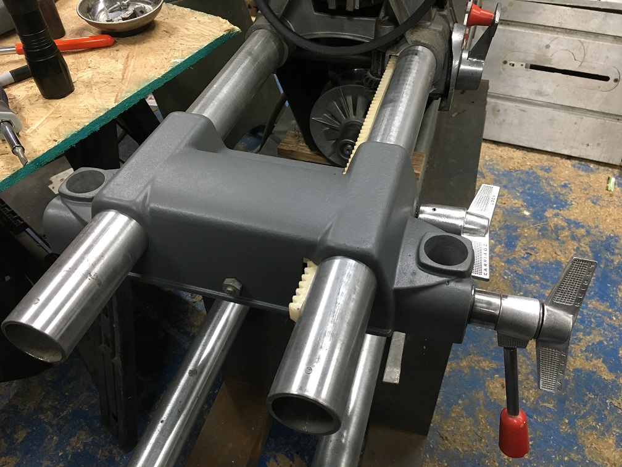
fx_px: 521
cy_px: 234
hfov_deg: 61.7
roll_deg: +2.0
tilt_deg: -43.6
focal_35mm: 29
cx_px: 311
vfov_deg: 48.2
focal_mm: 4.15
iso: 125
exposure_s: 1/30
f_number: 2.2
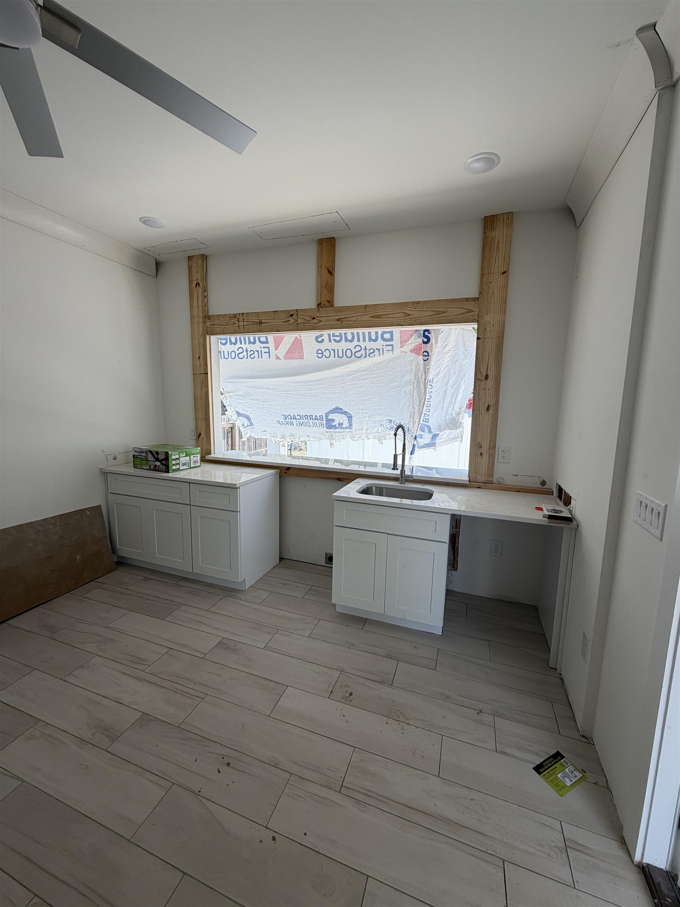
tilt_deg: -7.8
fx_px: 367
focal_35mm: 14
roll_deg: -0.6
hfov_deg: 85.7
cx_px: 340
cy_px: 454
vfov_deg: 102.1
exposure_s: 1/176
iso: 40
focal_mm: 2.22
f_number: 2.2
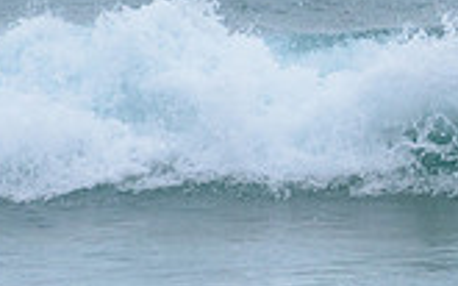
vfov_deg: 0.6
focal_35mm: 2202
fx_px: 27476
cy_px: 40
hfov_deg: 1.0
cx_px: 764
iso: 640
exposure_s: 1/2000
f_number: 5.6
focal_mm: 500
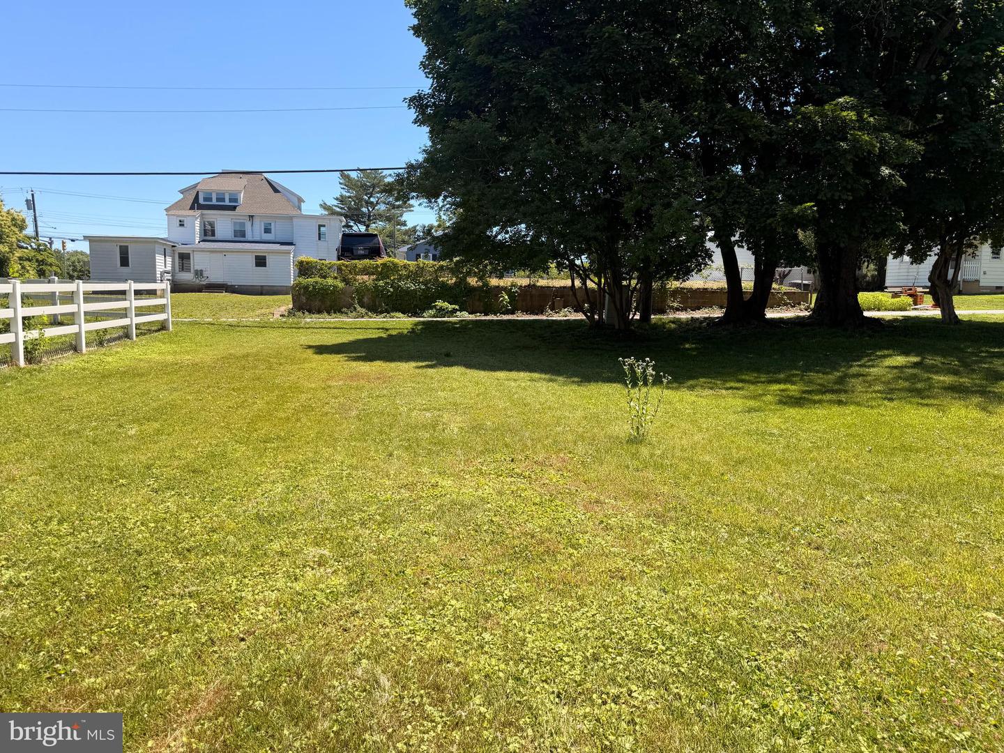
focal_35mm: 24
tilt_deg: -5.1
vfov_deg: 56.8
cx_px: 502
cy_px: 376
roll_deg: +0.0
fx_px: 696
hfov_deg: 71.6
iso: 80
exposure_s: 1/2703
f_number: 1.78
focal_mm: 6.76
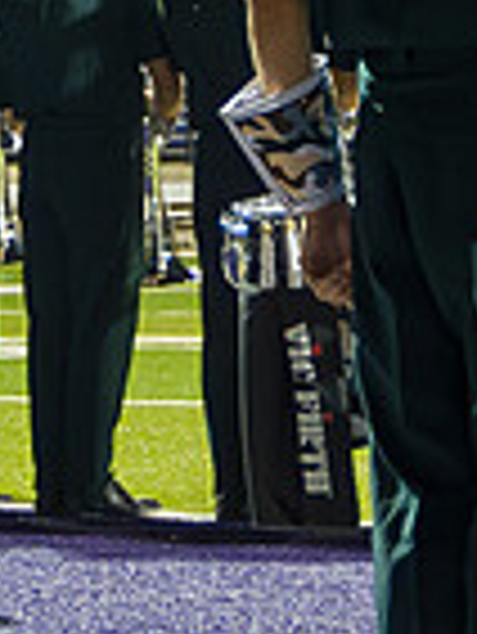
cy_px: 64
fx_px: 4036
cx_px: 528
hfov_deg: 6.7
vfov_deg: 9.0
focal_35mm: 220
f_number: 4.2
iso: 2500
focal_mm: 40
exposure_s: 1/160
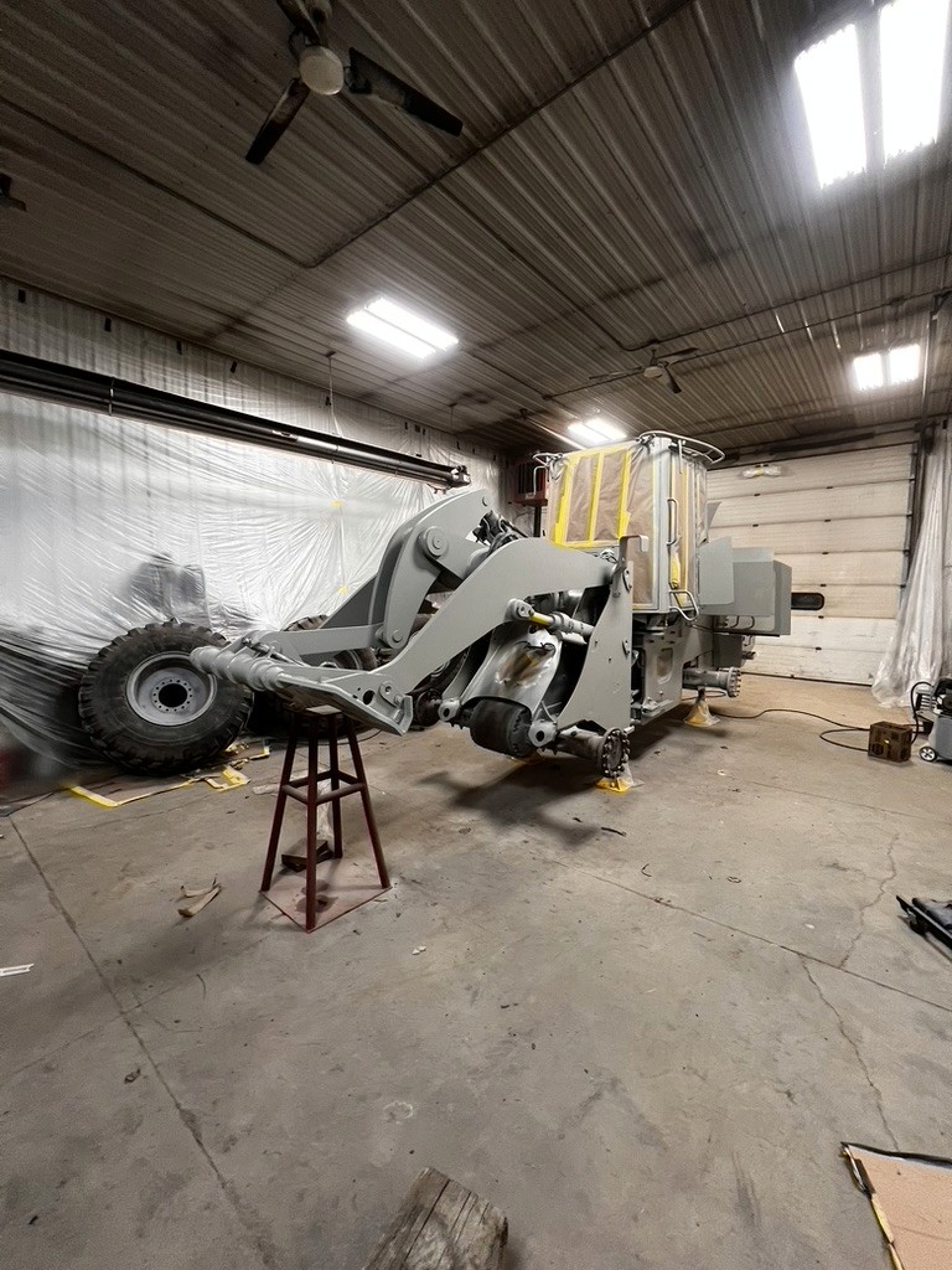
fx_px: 477
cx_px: 476
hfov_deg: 89.9
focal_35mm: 13
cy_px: 635
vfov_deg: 106.2
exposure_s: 1/60
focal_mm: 1.57
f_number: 1.8
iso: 250
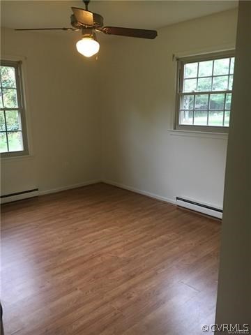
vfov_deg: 61.7
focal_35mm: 29
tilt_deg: -12.0
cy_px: 168
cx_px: 126
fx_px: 280
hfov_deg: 48.2
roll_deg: -0.5
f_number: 2.2
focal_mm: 4.15
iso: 125
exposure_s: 1/30
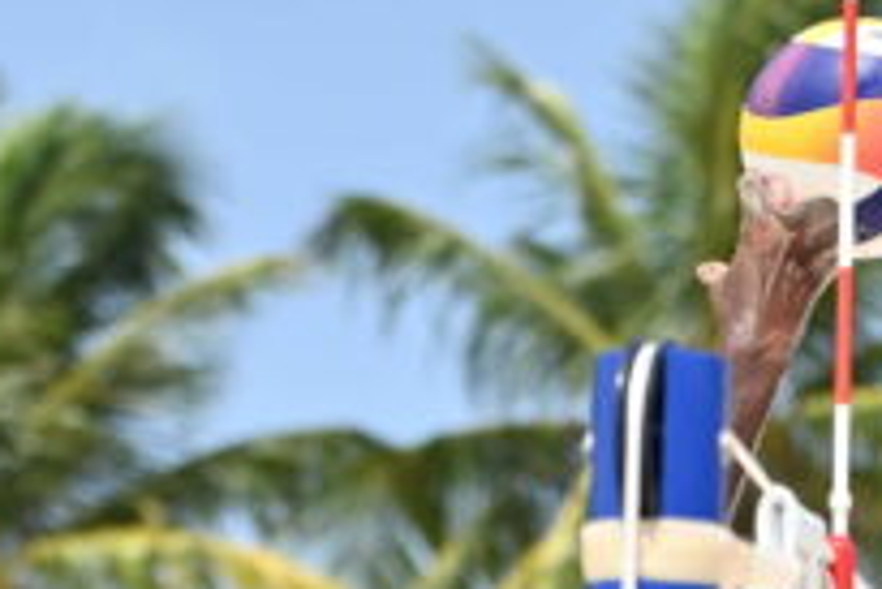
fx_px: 7919
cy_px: 860
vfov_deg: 4.2
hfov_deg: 6.4
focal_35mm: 323
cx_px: 439
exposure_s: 1/4000
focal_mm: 70
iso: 250
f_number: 2.8
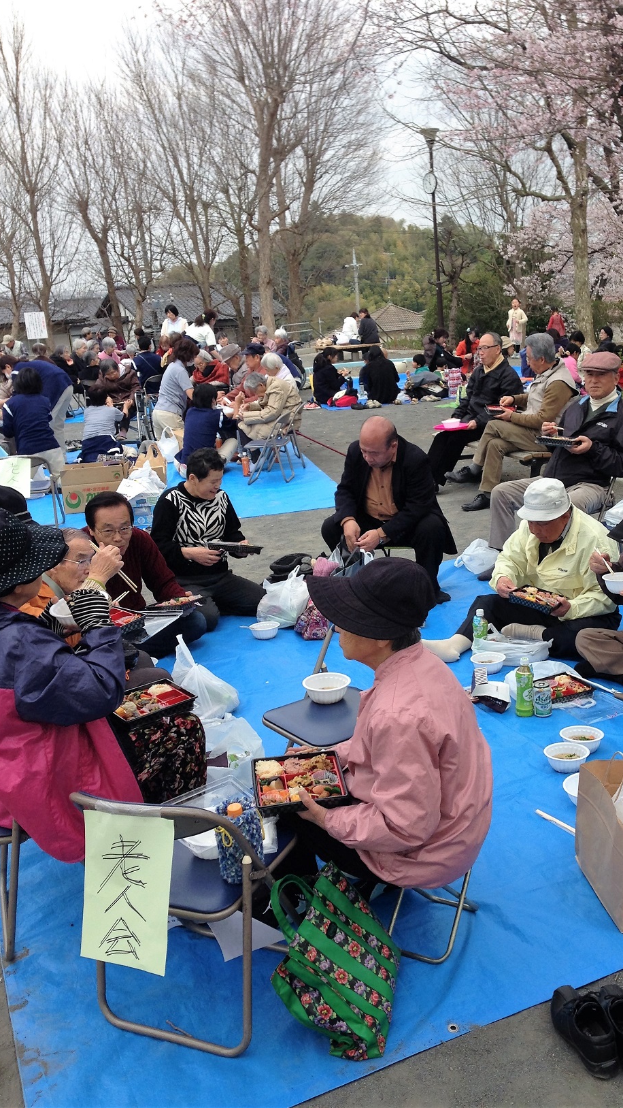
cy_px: 554
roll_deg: +1.7
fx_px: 1057
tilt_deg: -14.1
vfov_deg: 55.3
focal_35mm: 36
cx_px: 407
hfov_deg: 32.6
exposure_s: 1/797
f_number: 2.4
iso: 50
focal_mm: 4.12
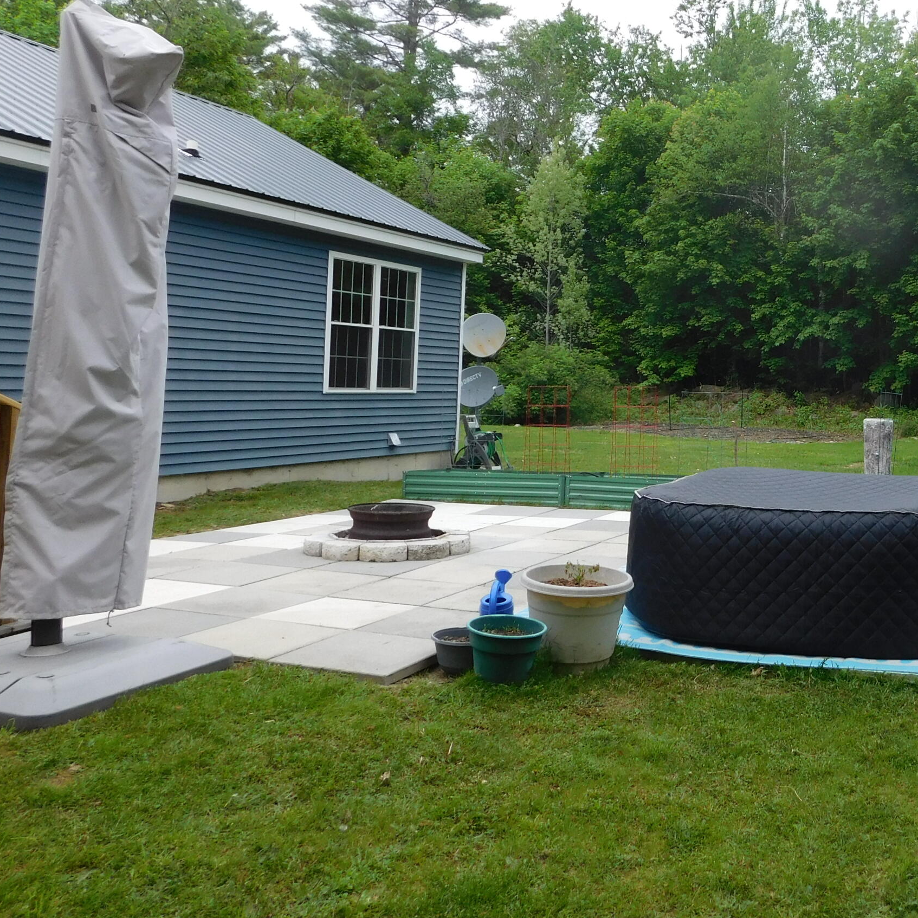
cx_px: 771
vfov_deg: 45.6
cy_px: 336
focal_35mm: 36
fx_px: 1080
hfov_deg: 43.3
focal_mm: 4
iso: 125
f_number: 3
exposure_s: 1/320
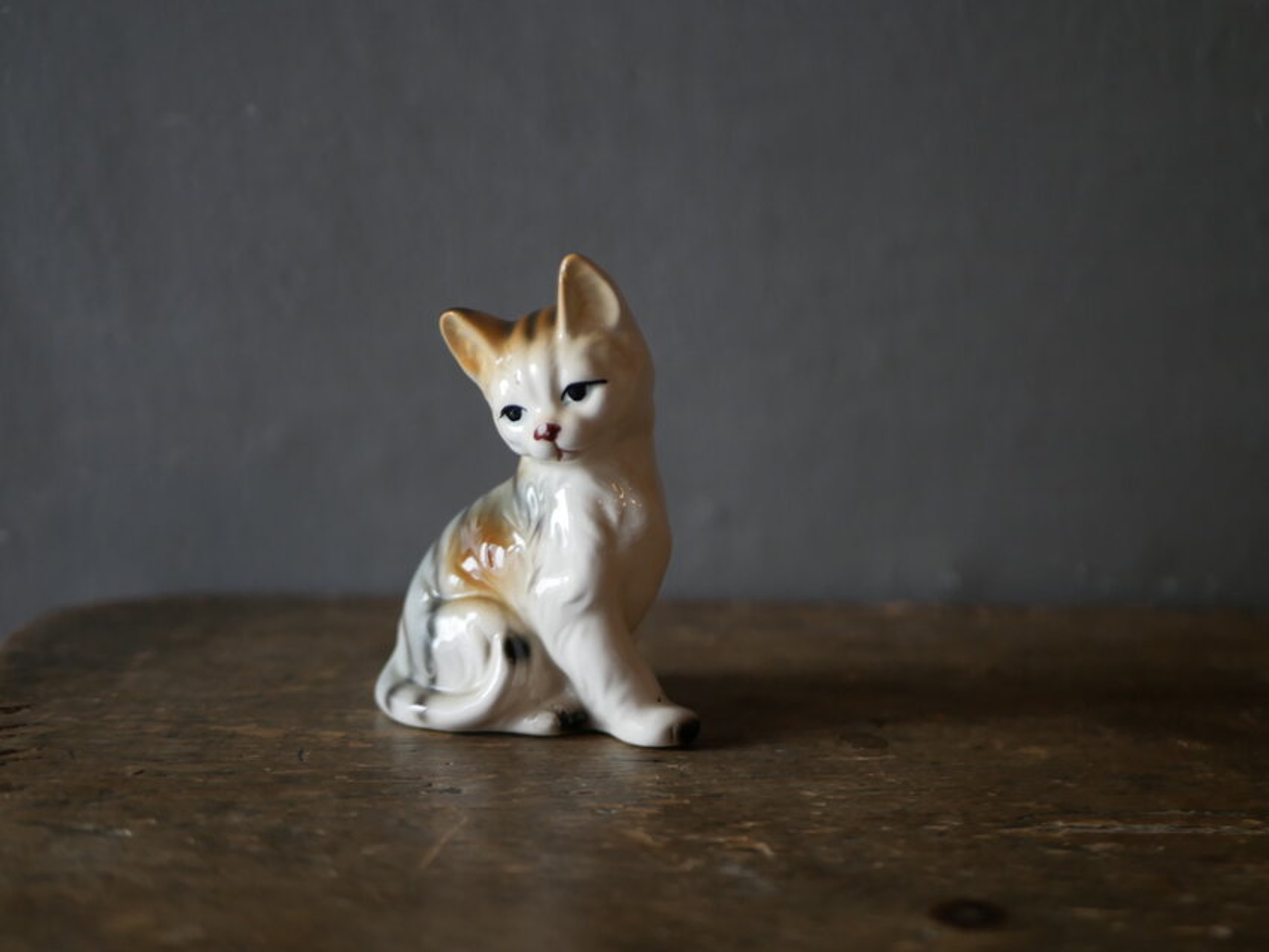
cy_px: 476
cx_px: 634
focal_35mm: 50
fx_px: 1833
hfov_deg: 38.2
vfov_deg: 29.1
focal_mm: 25
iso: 640
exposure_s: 1/125
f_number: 1.7
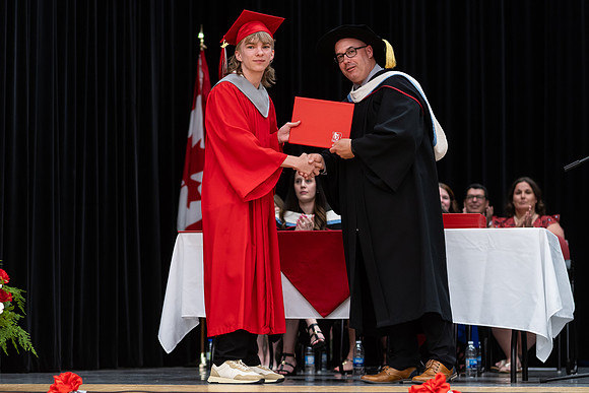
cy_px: 214
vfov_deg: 12.2
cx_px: 234
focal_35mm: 113
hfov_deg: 18.1
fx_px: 1843
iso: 1000
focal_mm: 85
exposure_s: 1/200
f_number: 2.8
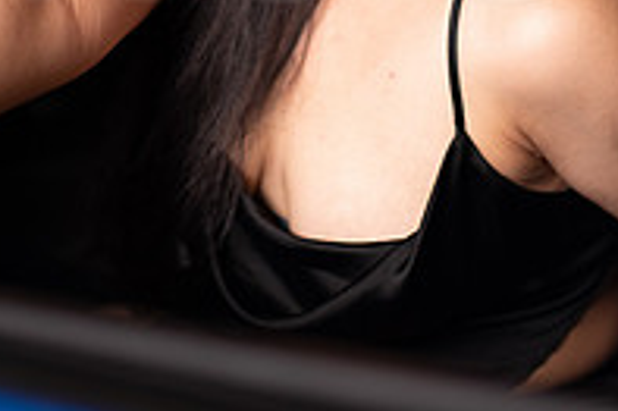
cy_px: -86
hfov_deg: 19.8
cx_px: 307
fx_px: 1767
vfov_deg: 12.9
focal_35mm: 103
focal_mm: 35
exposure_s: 1/640
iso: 500
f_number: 1.4
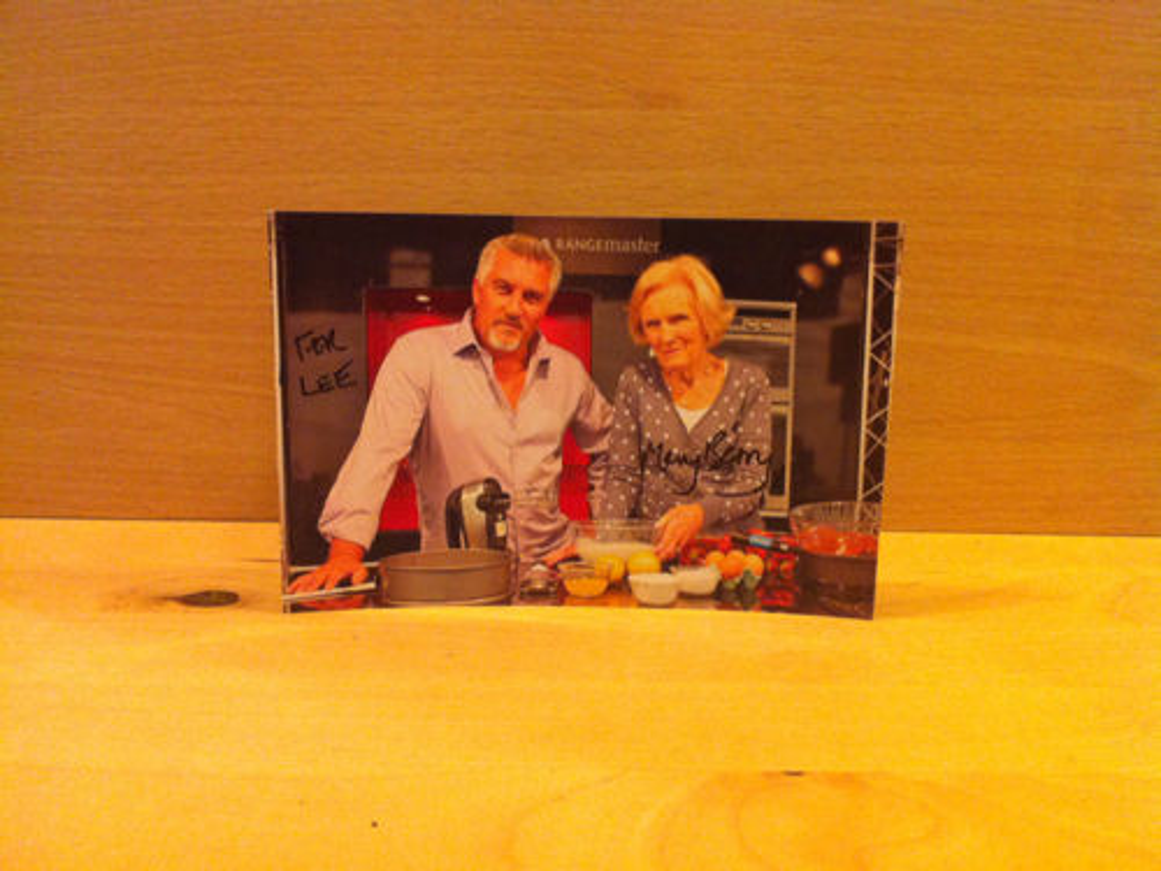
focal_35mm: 35
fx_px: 1174
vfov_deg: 40.7
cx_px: 580
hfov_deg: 52.6
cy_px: 436
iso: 320
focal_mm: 3.85
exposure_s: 1/15
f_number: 2.8
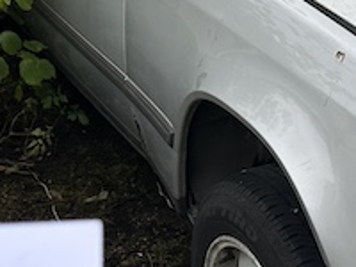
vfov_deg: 15.3
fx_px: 987
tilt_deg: -23.0
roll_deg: +0.0
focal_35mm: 96
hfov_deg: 20.2
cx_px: 283
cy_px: 69
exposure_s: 1/121
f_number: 1.78
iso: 160
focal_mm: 6.86
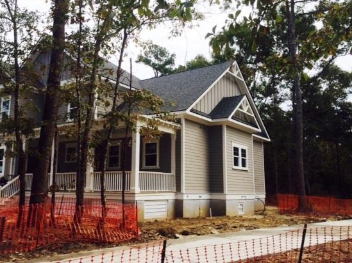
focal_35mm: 35
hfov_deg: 52.5
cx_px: 151
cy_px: 129
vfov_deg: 40.7
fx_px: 356
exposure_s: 1/977
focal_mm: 4.12
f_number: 2.2
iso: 32
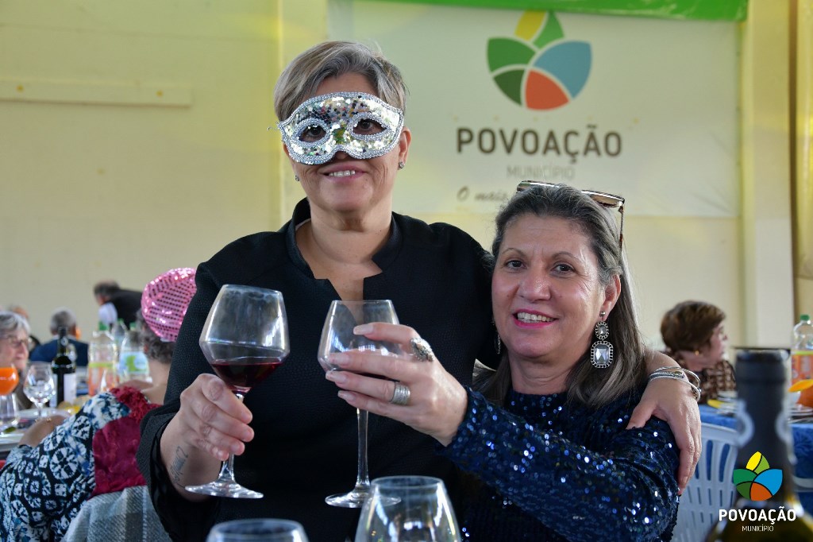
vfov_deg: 26.5
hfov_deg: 38.9
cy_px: 271
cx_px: 406
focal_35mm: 51
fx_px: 1151
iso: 1400
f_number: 4.2
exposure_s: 1/125
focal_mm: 34
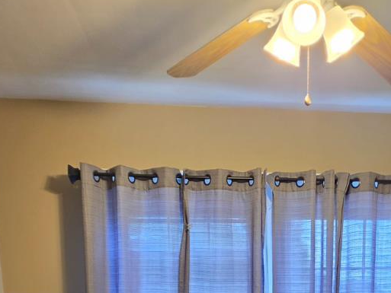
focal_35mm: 38
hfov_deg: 48.2
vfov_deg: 29.8
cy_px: 385
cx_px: 257
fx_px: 429
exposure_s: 1/60
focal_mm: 2.2
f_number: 1.9
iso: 160
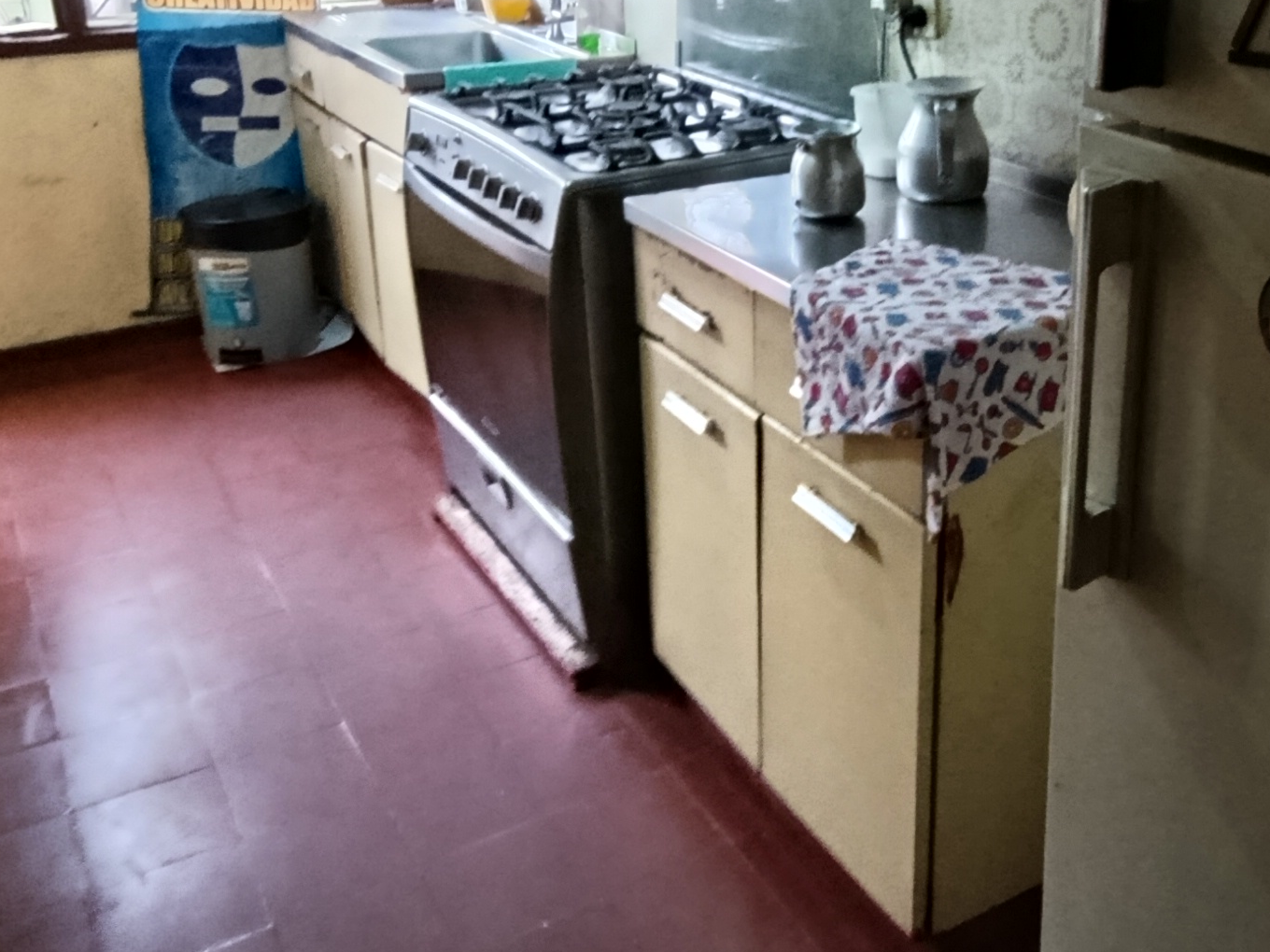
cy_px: 248
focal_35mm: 36
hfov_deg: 50.6
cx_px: 828
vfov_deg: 38.7
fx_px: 1321
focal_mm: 1.65
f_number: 2.2
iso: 522
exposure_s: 1/30
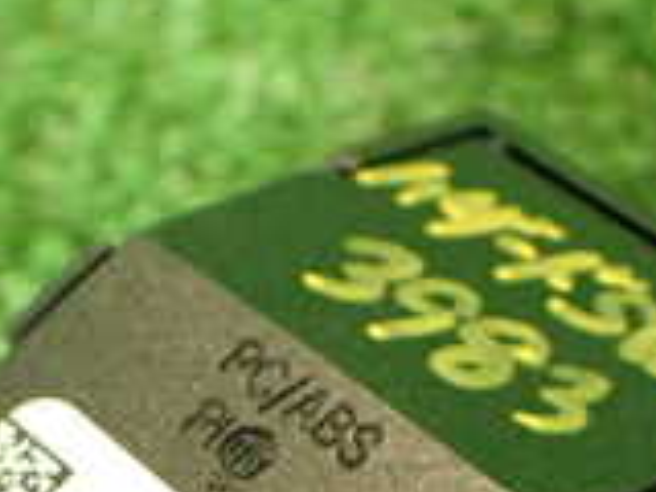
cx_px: 242
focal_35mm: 120
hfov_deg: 16.4
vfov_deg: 11.8
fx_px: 2274
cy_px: 742
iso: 320
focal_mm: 5.79
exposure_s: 1/30
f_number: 2.4
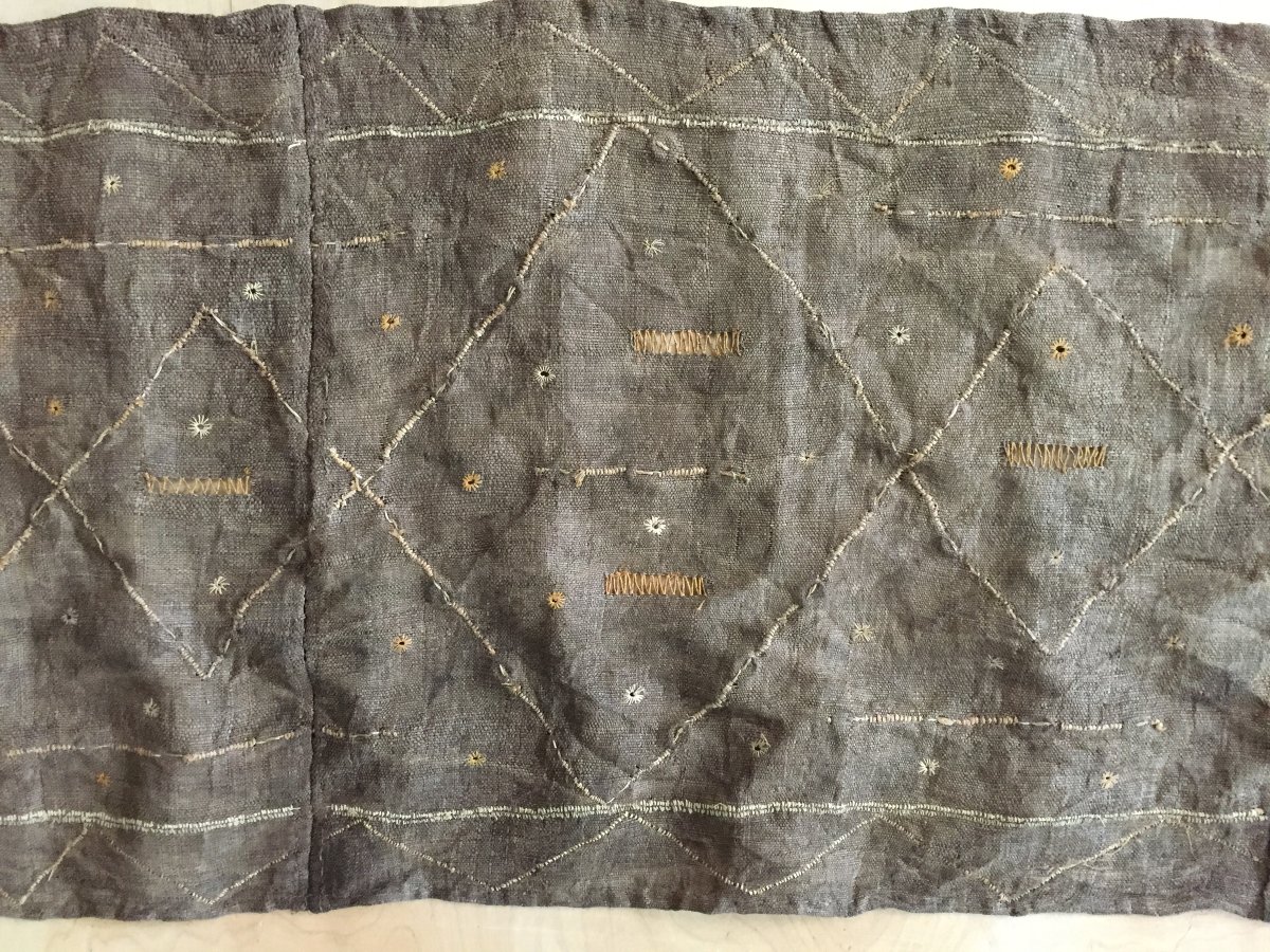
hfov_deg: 61.7
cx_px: 635
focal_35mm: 29
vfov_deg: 48.2
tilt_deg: -84.9
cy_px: 476
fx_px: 1064
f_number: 2.2
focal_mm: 4.15
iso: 320
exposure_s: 1/17
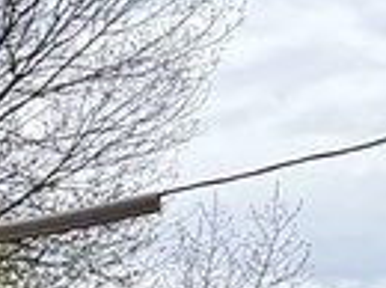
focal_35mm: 205
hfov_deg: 7.3
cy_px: 588
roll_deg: +0.3
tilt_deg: +7.4
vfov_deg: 7.0
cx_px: -1110
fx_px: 2282
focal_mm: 5.7
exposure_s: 1/2841
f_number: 1.5
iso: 50
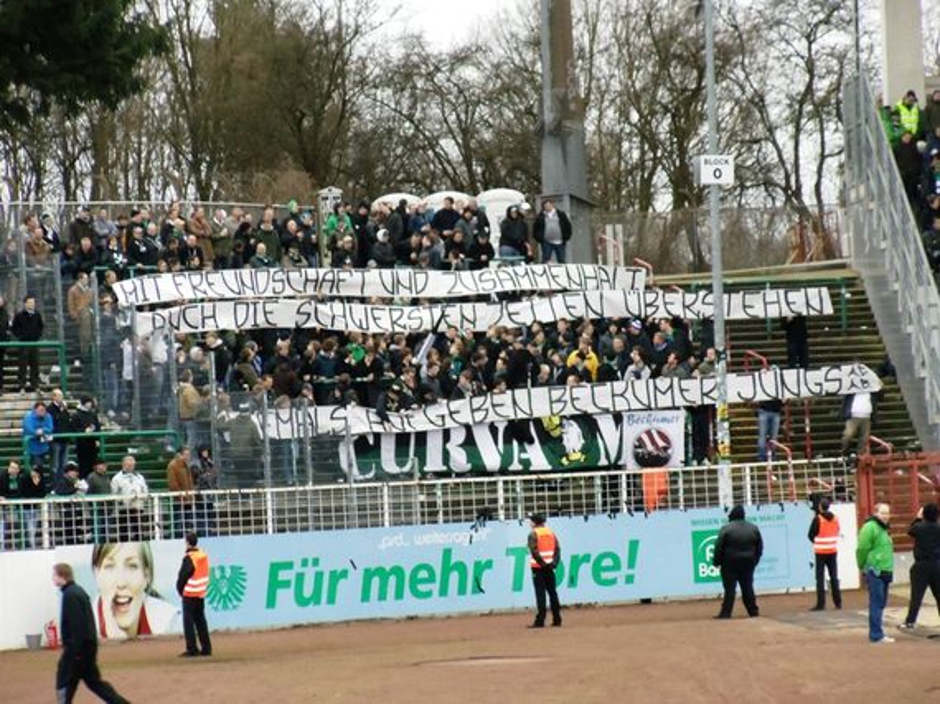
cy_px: 352
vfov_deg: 7.1
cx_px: 470
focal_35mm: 208
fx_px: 5646
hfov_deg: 9.5
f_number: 5.2
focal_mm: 28.34
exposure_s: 1/60
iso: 800
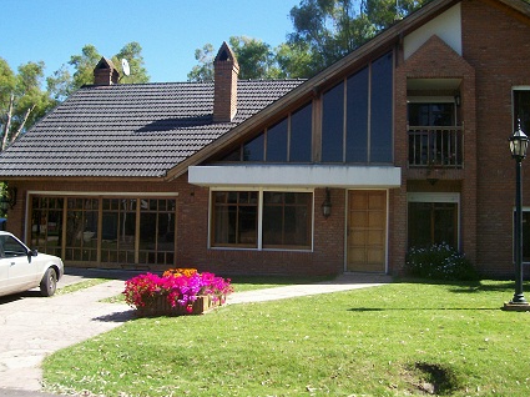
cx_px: 287
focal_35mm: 41
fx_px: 627
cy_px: 179
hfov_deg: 45.8
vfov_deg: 35.1
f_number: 2.7
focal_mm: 5.6
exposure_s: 1/617
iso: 80
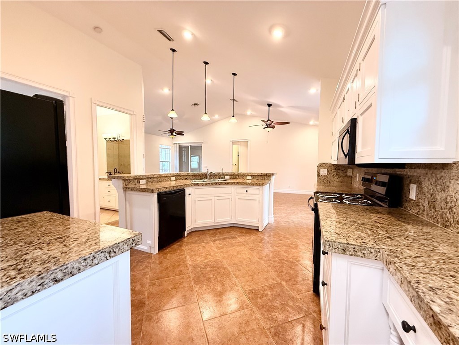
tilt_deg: -2.2
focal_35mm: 14
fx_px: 186
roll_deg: -0.9
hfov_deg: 102.1
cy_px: 172
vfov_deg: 85.7
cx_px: 230
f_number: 2.2
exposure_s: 1/120
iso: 500
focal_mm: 2.22
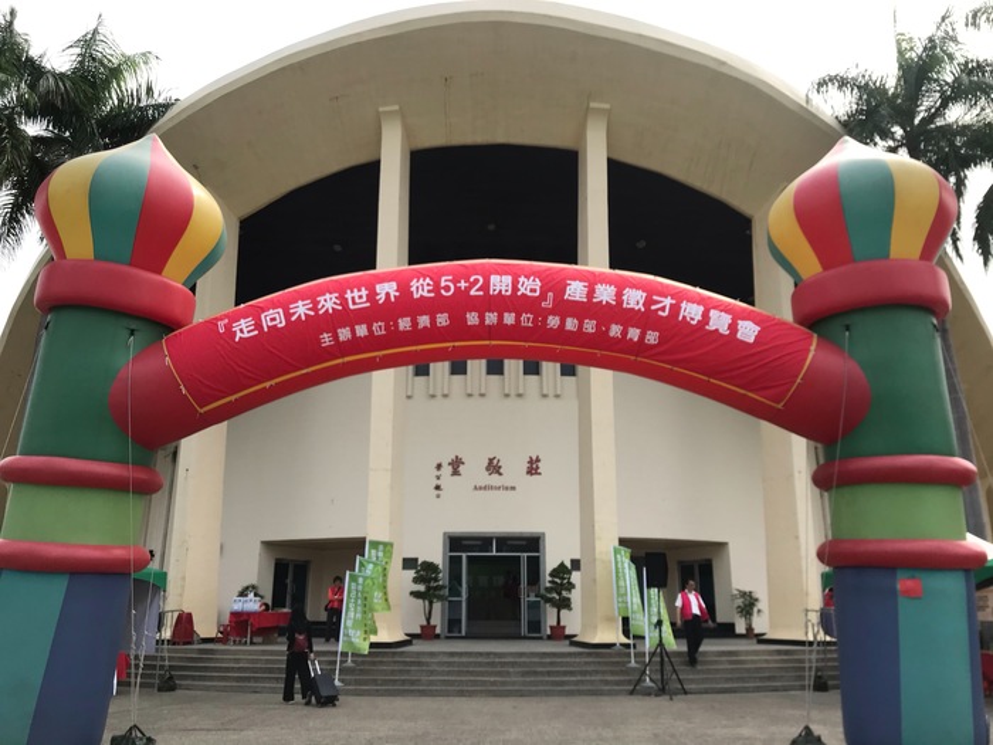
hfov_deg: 63.4
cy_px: 372
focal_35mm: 28
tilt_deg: +15.6
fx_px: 803
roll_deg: +0.9
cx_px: 496
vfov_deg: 49.7
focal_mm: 3.99
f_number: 1.8
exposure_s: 1/1350
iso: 20
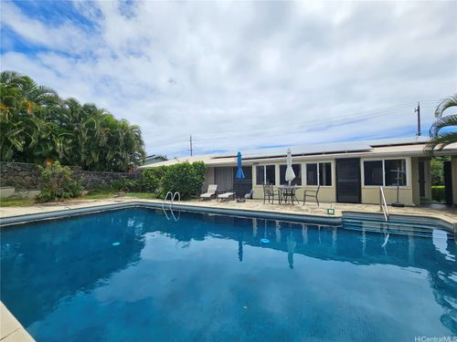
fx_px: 172
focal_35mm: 13
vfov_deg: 89.9
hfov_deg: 106.2
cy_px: 171
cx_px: 228
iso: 50
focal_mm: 2.2
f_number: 2.2
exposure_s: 1/4187
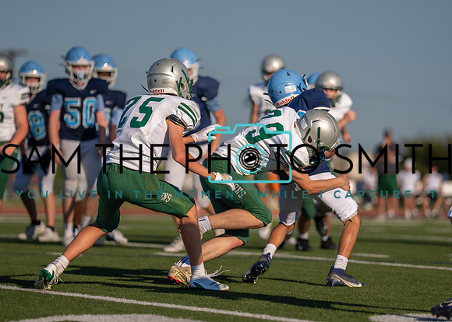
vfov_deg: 6.1
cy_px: 157
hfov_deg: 8.6
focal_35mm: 234
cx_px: 217
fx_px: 3005
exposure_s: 1/10000
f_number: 2.8
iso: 250
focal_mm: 182
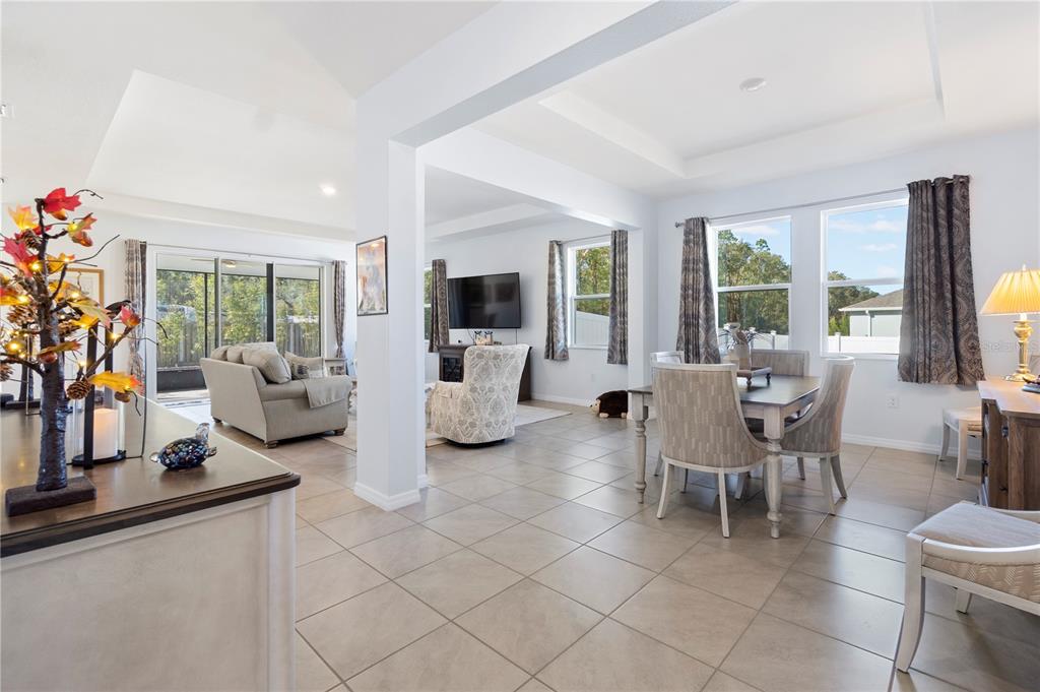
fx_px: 433
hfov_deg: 100.4
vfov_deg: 77.2
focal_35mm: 15
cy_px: 346
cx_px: 520
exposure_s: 1/1.67
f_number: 8
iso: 100
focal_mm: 10
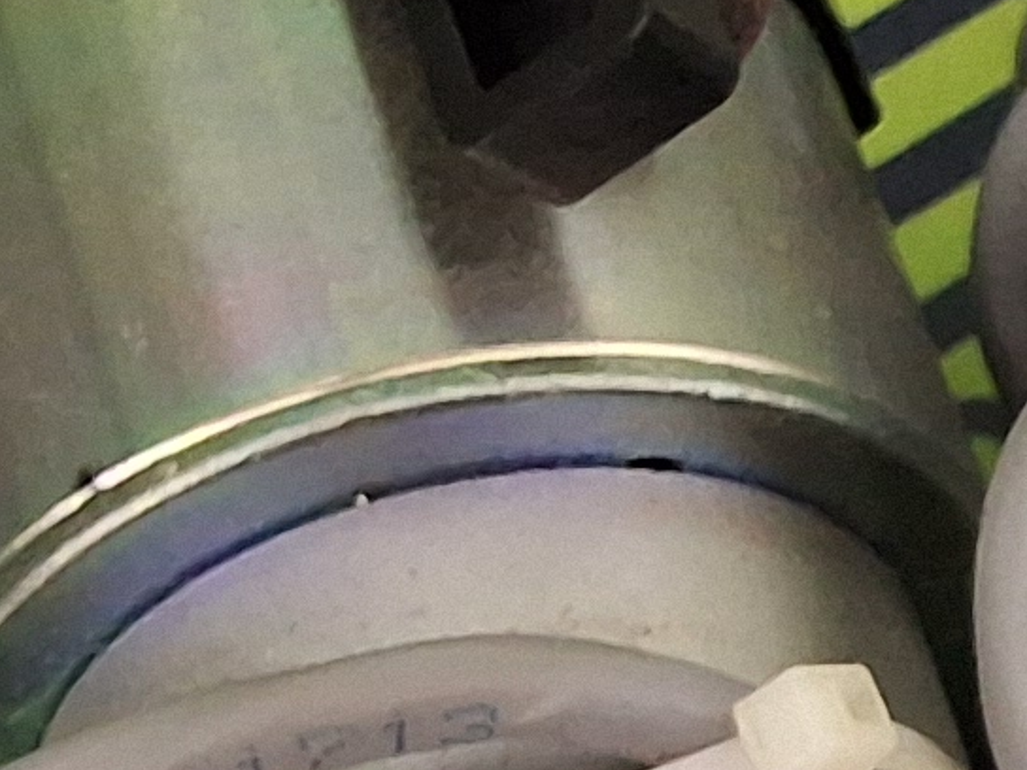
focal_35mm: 168
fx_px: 4984
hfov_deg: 10.4
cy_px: 806
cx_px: 2367
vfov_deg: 8.8
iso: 320
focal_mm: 2.91
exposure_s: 1/24
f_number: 1.9
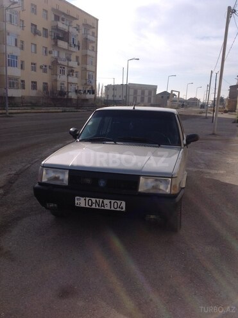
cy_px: 159
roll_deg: -2.6
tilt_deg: -9.4
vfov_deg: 52.7
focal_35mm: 35
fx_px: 321
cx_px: 119
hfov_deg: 40.6
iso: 50
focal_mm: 4.28
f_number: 2.4
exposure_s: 1/2326
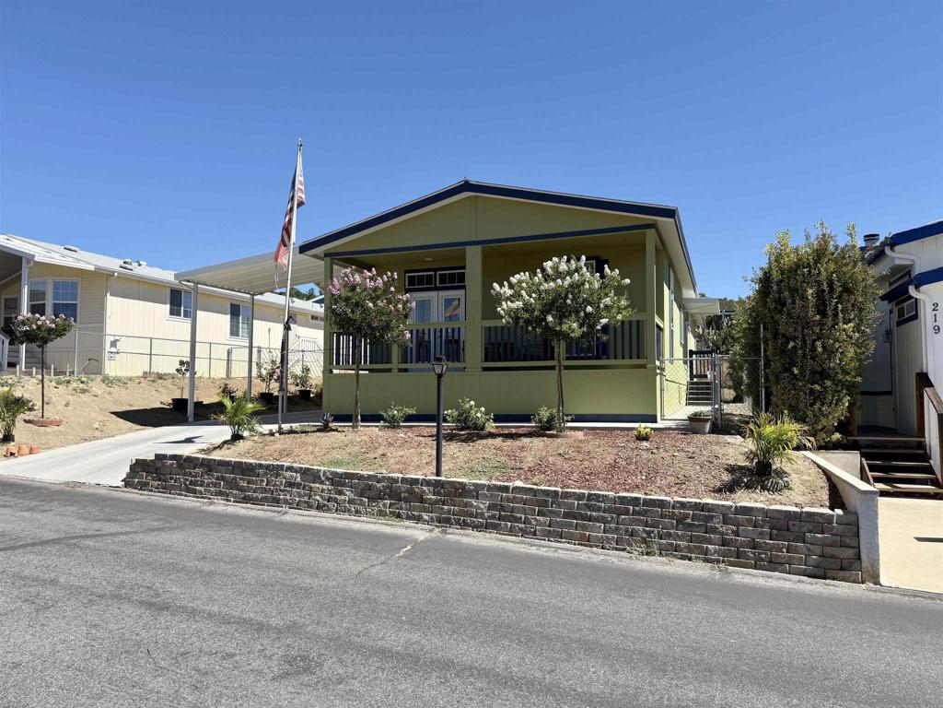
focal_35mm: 24
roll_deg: +0.0
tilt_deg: +2.9
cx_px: 472
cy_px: 354
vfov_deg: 56.8
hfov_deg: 71.6
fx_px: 654
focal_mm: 6.76
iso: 80
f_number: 1.78
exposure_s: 1/4167
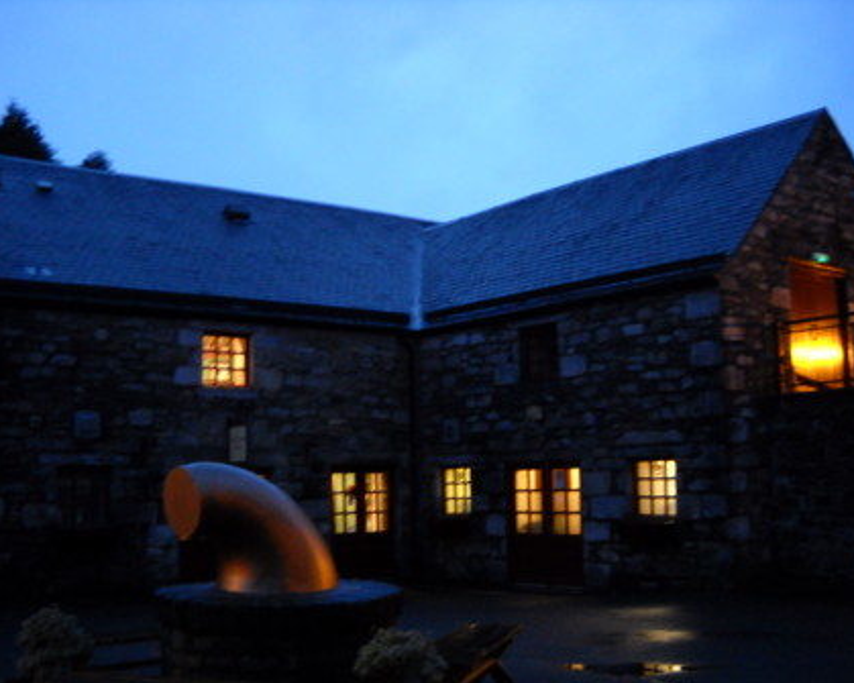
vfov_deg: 34.9
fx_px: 1087
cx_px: 422
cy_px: 343
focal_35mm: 43
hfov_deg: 42.9
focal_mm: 6.72
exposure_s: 1/4
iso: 400
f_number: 3.1
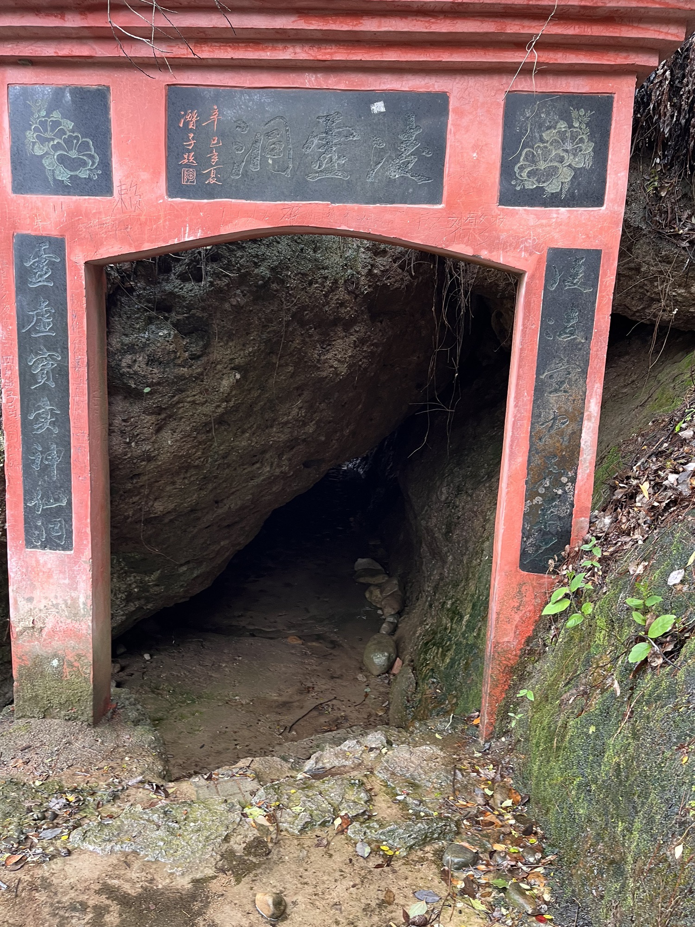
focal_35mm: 26
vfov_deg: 67.3
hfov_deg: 53.1
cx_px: 348
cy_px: 464
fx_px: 696
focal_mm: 5.1
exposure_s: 1/78
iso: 125
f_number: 1.6
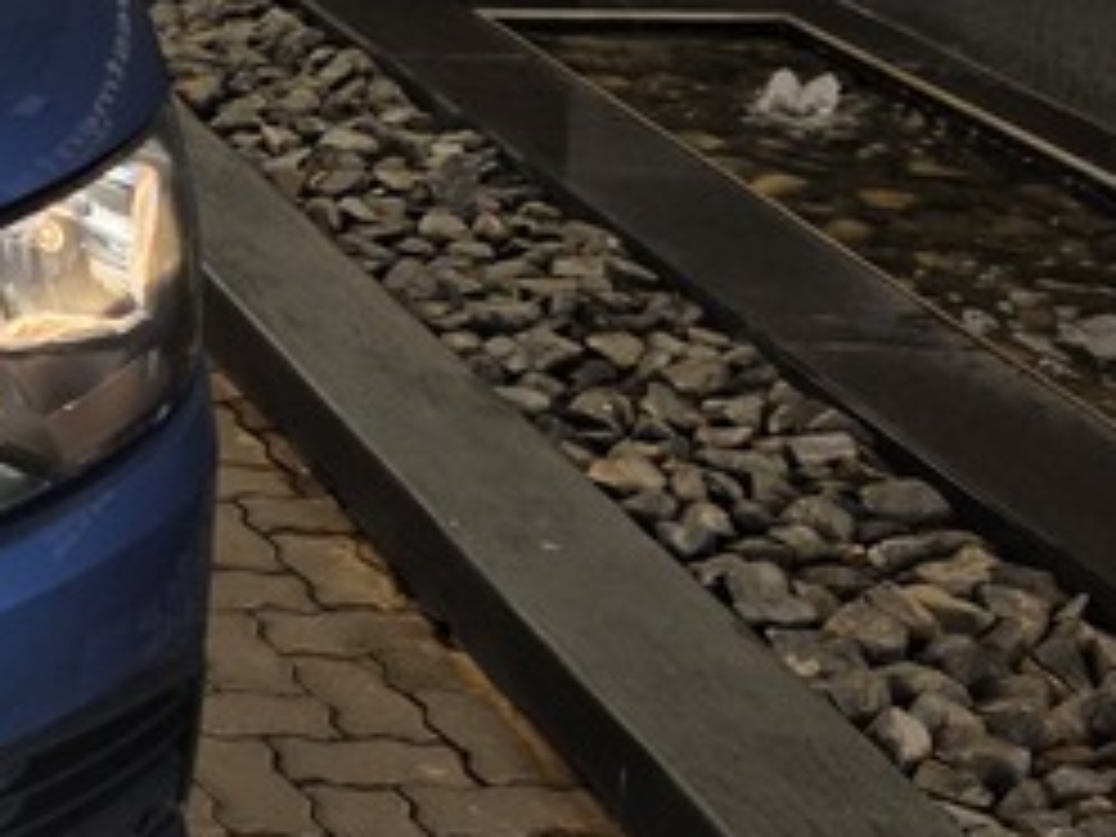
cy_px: -158
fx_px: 3063
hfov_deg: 16.9
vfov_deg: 15.0
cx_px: -922
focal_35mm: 95
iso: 80
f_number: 1.7
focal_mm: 6.25
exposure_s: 1/1849
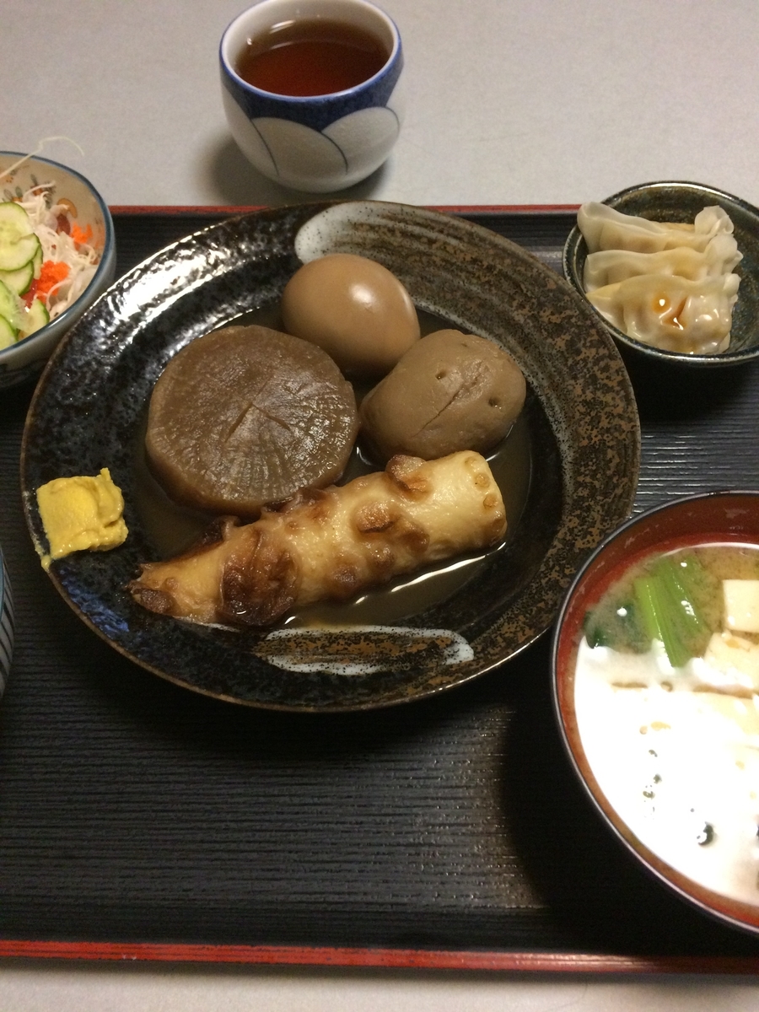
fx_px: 848
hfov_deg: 48.2
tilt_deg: -62.1
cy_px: 506
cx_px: 380
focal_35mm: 29
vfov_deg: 61.7
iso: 320
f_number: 2.2
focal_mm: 4.15
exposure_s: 1/30
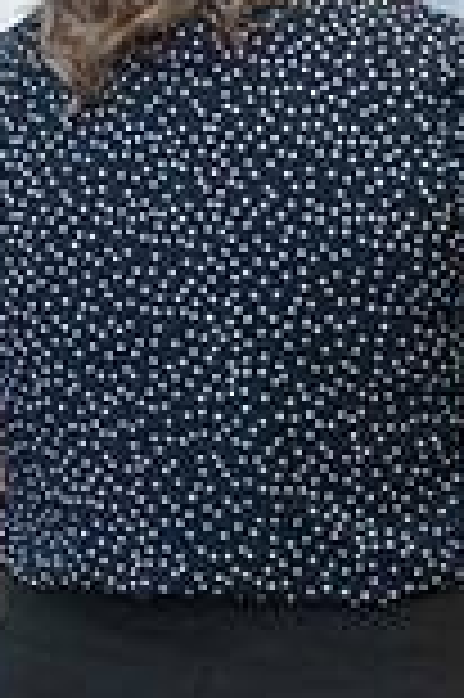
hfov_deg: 1.6
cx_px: 813
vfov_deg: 2.4
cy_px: 23
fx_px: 16876
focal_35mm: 871
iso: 2000
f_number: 2.8
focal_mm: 200
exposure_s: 1/200
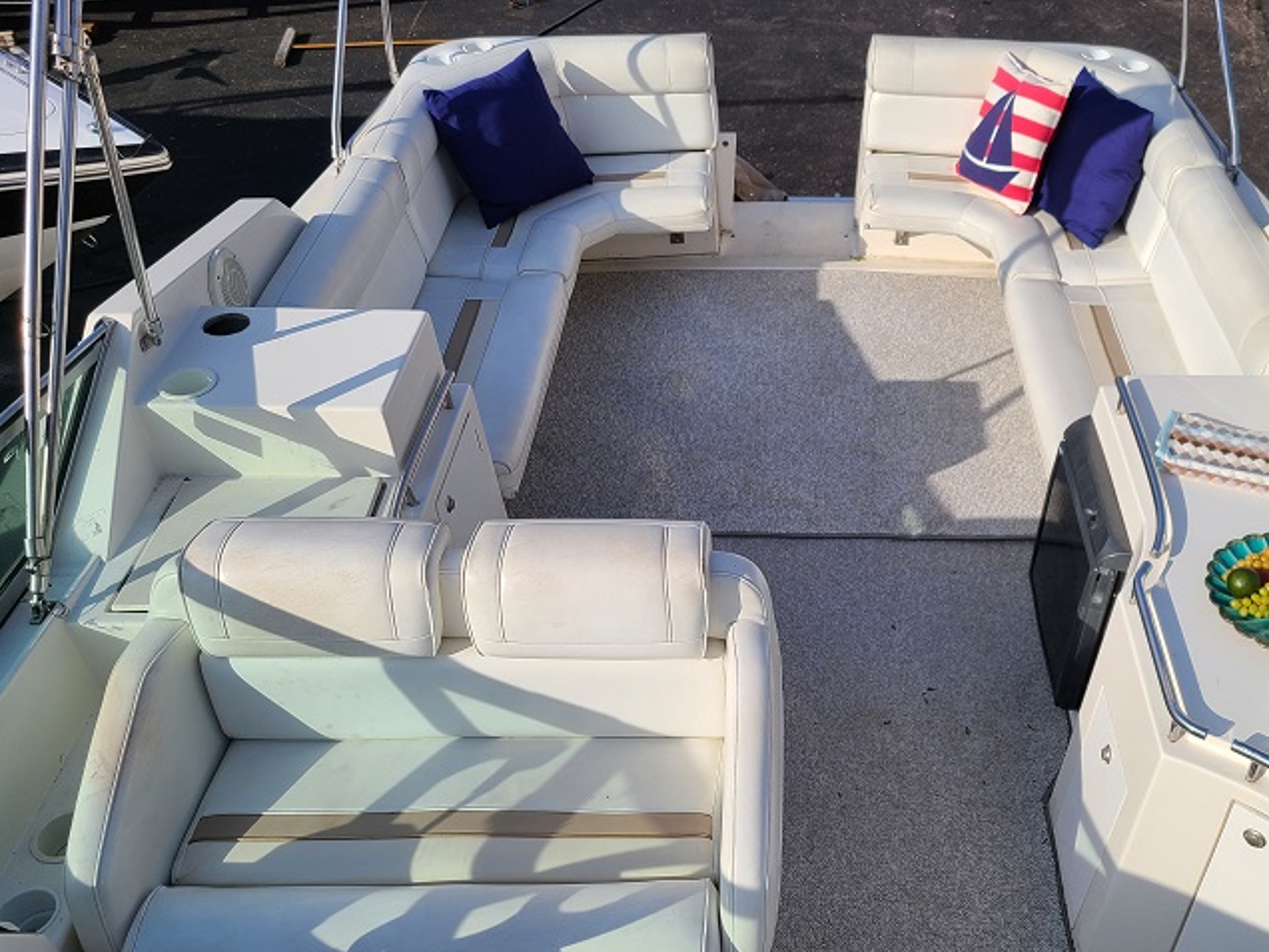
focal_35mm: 33
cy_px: 568
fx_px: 1210
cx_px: 795
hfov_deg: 54.7
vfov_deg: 42.8
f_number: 1.8
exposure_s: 1/3211
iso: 40
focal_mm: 5.4
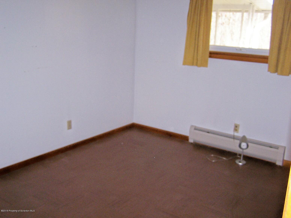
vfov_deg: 37.7
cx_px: 146
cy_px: 109
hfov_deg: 49.0
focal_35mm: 38
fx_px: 319
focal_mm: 6.3
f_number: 2.8
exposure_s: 1/60
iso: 140
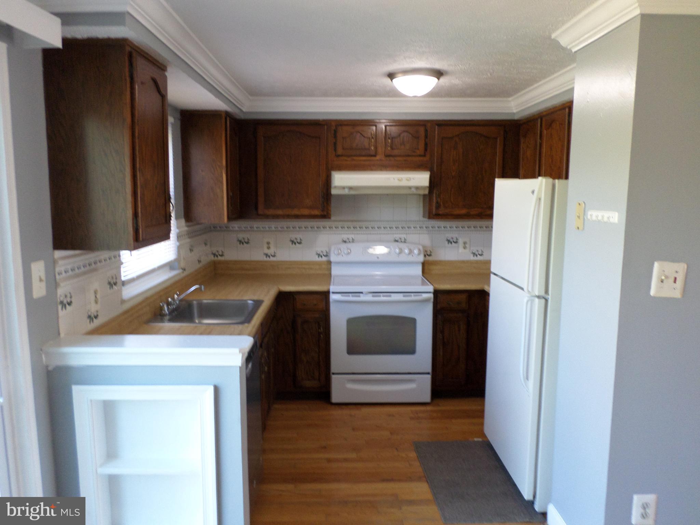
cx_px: 350
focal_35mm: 25
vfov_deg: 54.9
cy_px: 262
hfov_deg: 69.4
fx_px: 506
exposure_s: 1/30
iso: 120
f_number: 2.5
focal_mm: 4.5
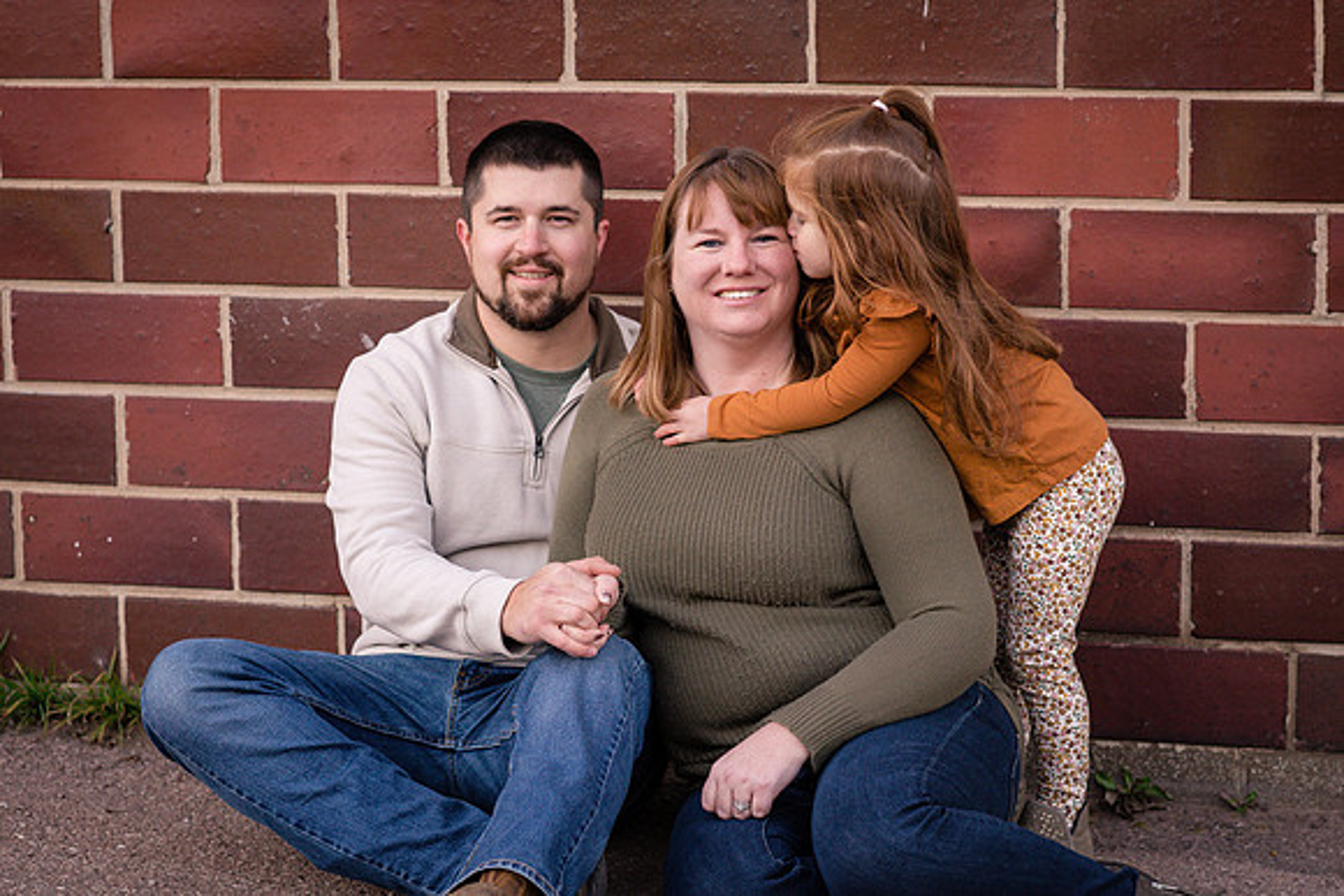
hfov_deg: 20.5
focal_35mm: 99
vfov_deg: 13.8
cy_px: 437
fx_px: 3711
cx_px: 649
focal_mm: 85
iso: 1250
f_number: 3.5
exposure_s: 1/320
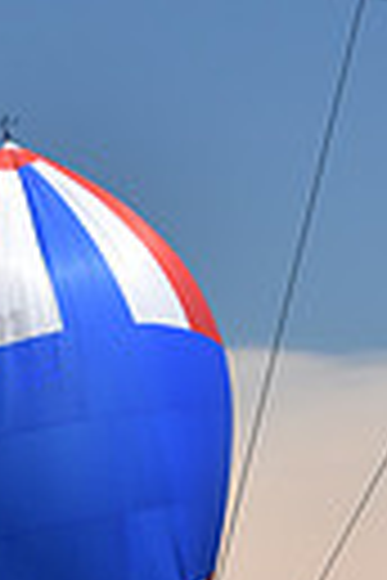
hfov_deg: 3.1
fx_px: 7111
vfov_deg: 4.6
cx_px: 259
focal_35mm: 441
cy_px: 976
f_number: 5.6
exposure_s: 1/800
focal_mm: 98
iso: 250
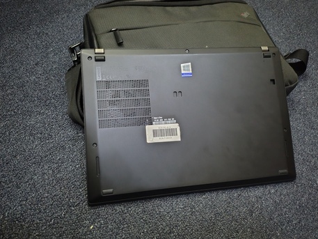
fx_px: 230
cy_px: 120
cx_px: 159
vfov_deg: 54.9
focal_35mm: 25
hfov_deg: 69.4
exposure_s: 1/30
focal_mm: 4.71
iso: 6592
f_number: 1.7
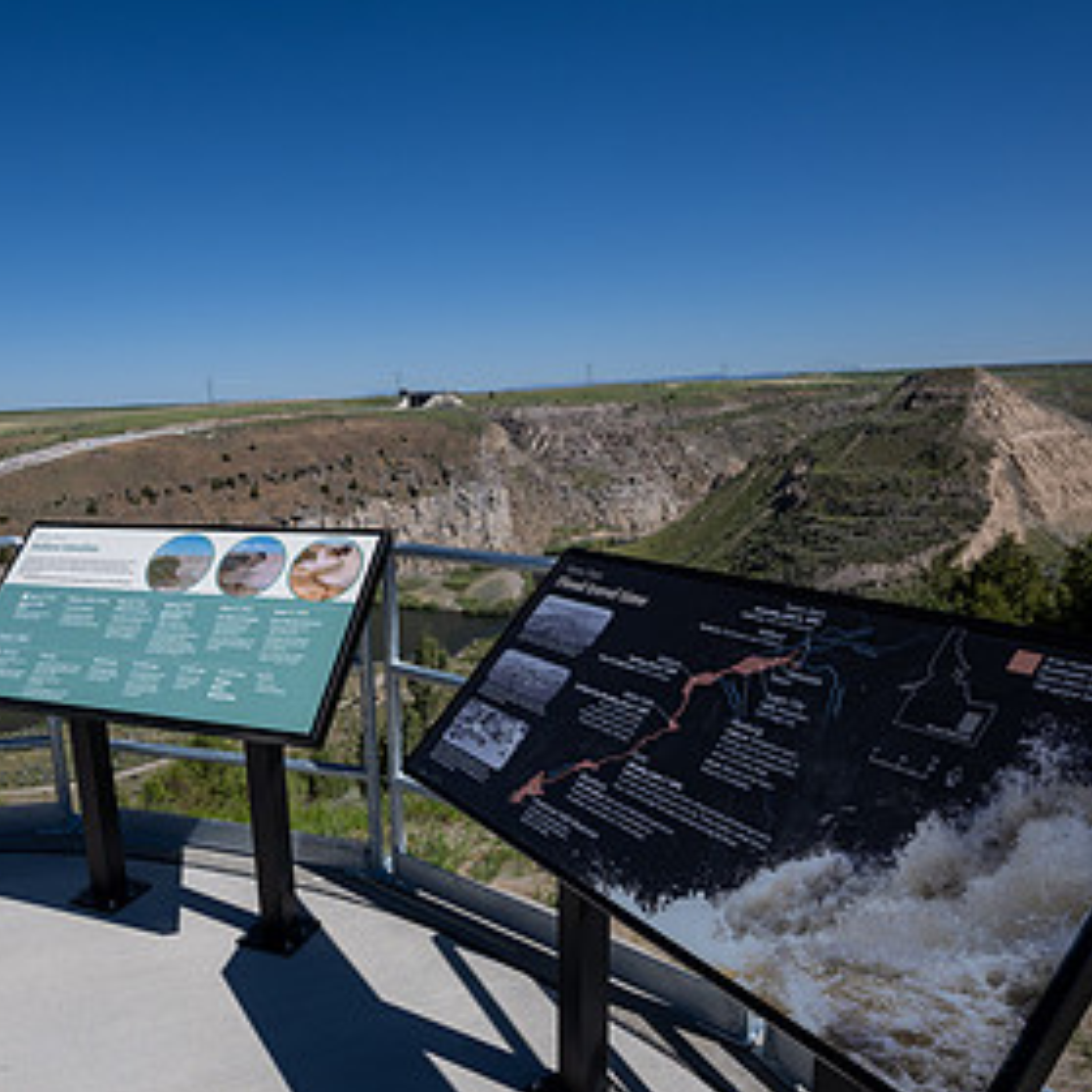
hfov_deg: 60.5
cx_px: 439
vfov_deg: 60.5
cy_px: 646
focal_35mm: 26
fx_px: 928
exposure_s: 1/500
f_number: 8
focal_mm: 14
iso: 100
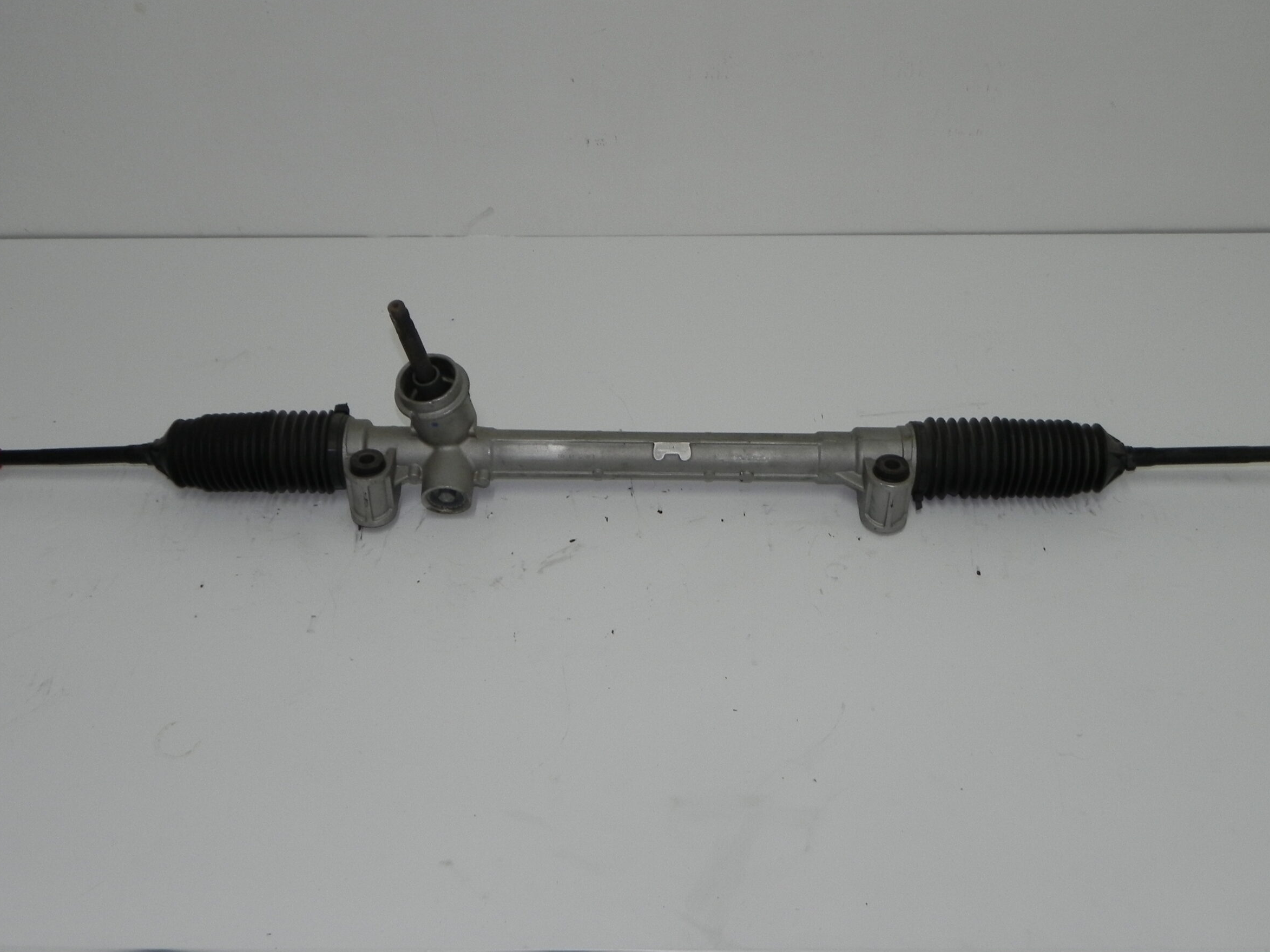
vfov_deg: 39.6
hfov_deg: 51.4
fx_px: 1321
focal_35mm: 36
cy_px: 452
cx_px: 618
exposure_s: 1/30
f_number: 2.8
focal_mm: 5.9
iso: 200
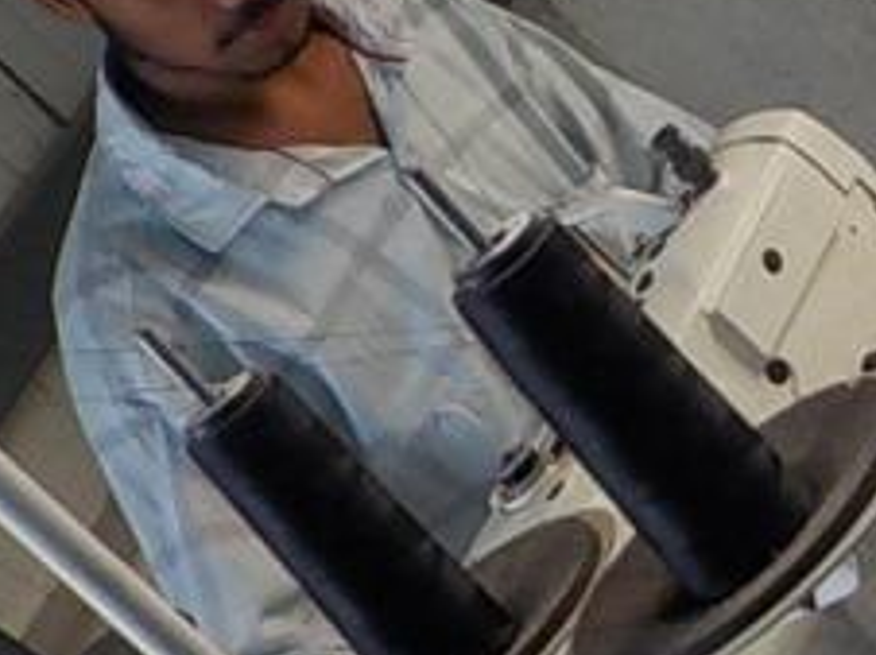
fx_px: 3438
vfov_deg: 10.9
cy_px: 314
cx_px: 884
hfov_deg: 14.3
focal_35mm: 136
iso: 125
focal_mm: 4.1
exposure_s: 1/60
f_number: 3.3
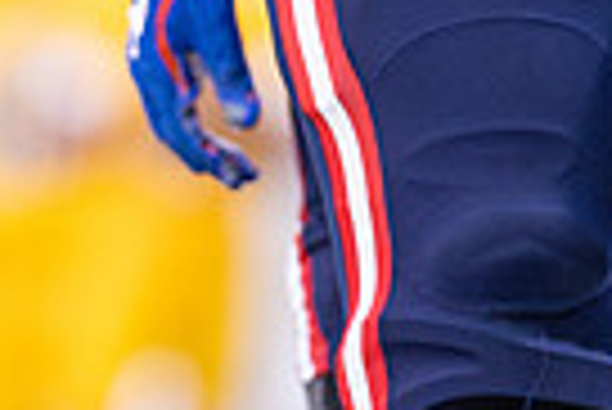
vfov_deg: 0.6
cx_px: 613
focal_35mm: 2279
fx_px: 38784
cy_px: -718
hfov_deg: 0.9
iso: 4000
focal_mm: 400
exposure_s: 1/1000
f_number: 4
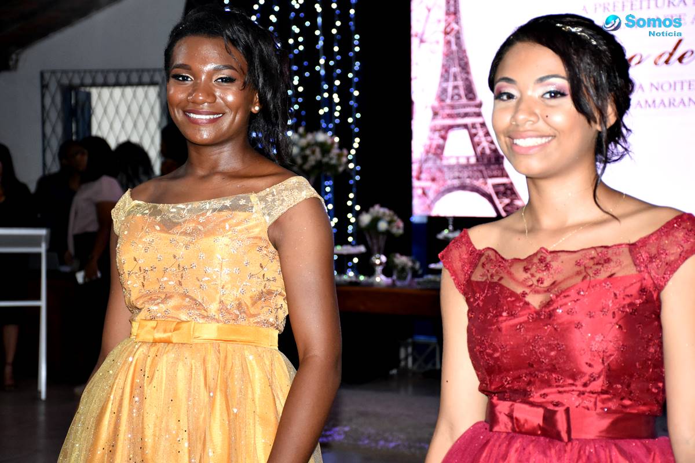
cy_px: 232
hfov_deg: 24.2
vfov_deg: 16.3
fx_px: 1622
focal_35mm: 84
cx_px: 348
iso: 2000
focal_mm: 56
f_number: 4.8
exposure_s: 1/100
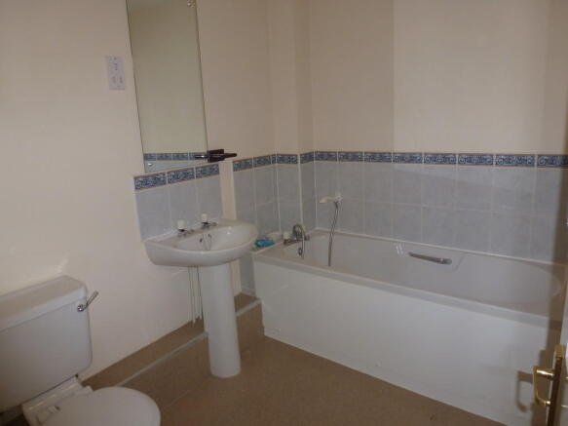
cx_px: 284
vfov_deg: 56.8
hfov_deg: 71.6
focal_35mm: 24
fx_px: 394
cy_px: 213
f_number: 3.3
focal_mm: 4.3
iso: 125
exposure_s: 1/60
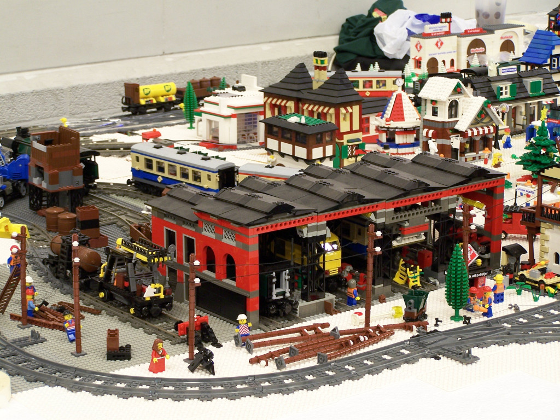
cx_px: 280
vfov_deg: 15.7
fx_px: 1521
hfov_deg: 20.9
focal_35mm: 94
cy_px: 210
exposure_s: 1/2
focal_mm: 15.6
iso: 80
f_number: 3.2
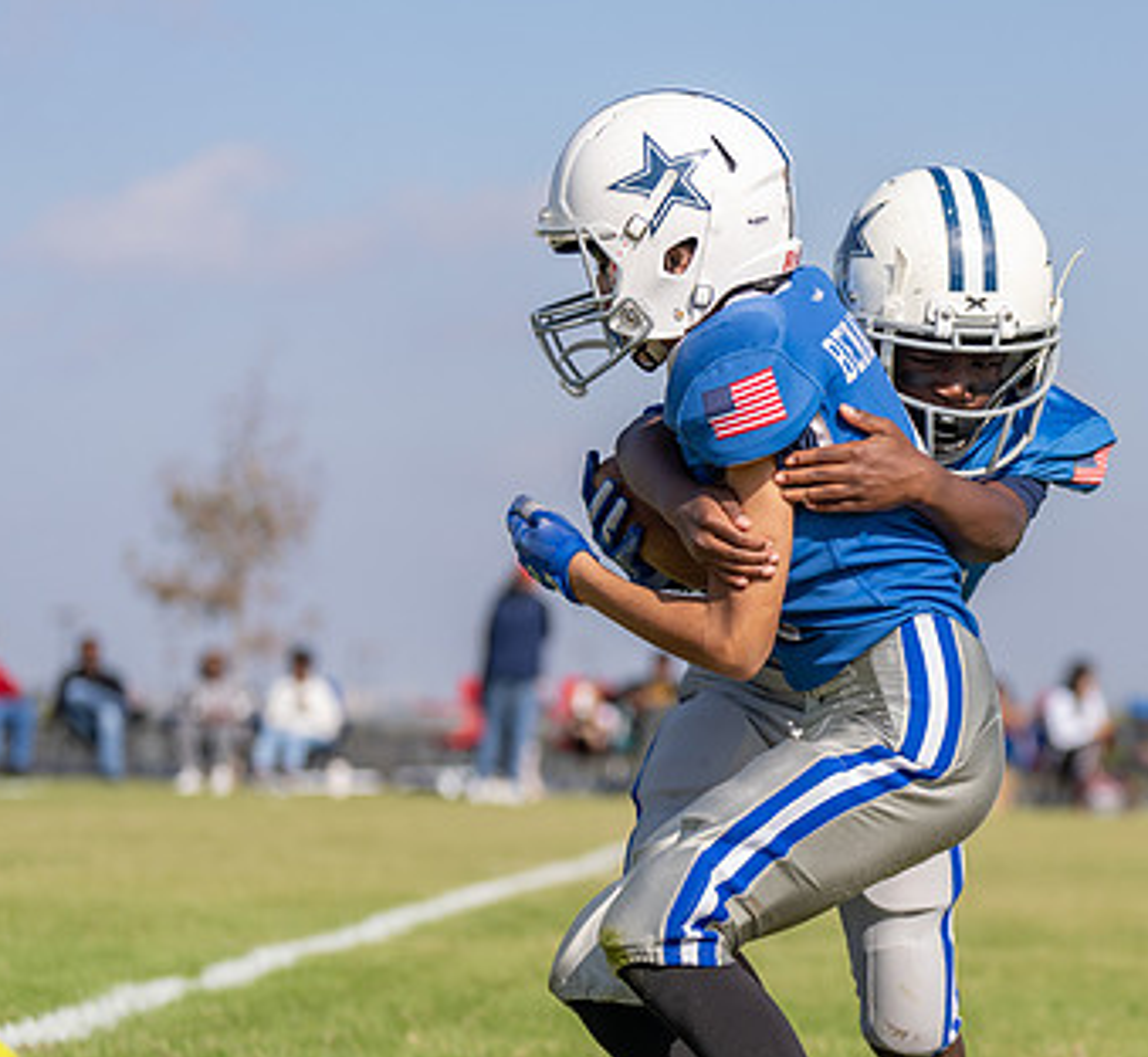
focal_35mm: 160
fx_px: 5769
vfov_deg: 10.5
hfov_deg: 11.3
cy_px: 677
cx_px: 1097
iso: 100
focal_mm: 89
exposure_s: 1/2000
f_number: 2.8
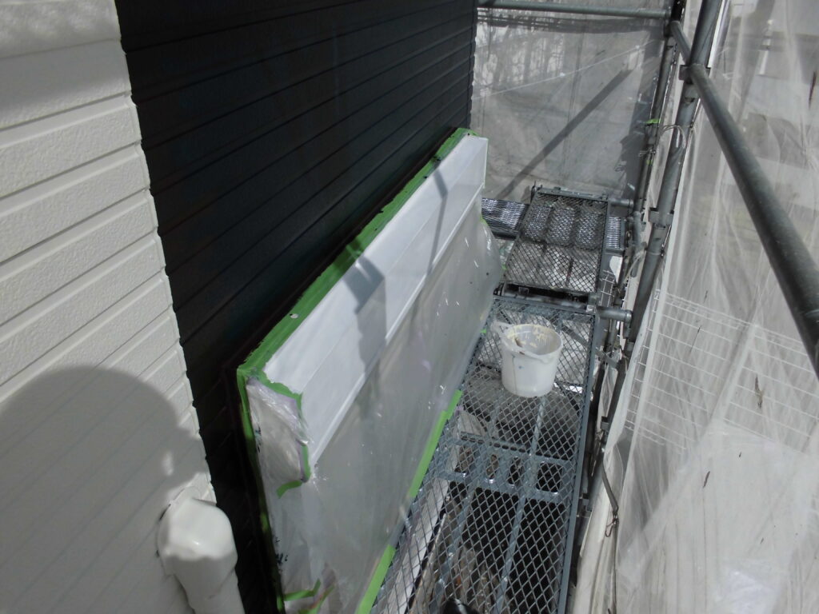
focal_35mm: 26
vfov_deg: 53.1
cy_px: 307
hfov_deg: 67.3
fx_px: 615
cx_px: 410
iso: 100
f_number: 3.5
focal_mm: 4.6
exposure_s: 1/800
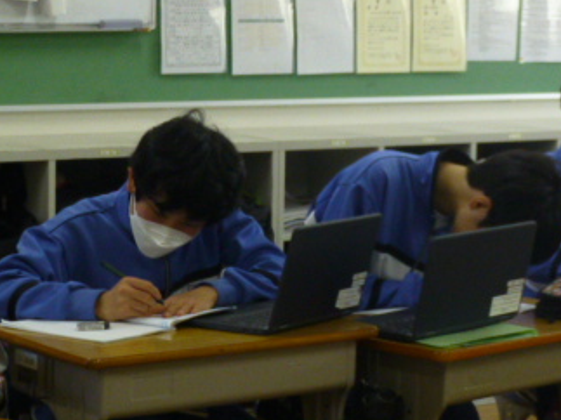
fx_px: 2025
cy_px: 191
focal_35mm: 125
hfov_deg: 15.6
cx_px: 523
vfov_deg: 11.8
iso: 500
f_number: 4.3
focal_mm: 10.7
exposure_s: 1/125
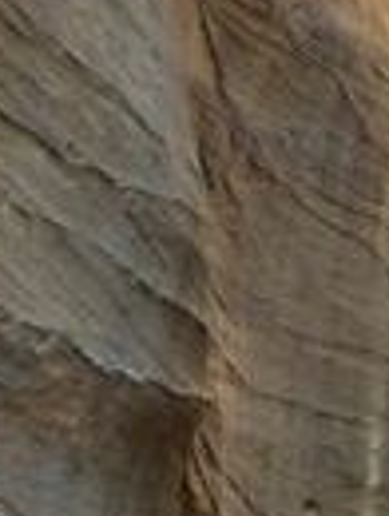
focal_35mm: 123
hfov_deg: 11.7
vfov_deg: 14.4
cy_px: 871
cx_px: 544
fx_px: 1837
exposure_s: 1/30
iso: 50
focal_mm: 4.12
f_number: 2.2
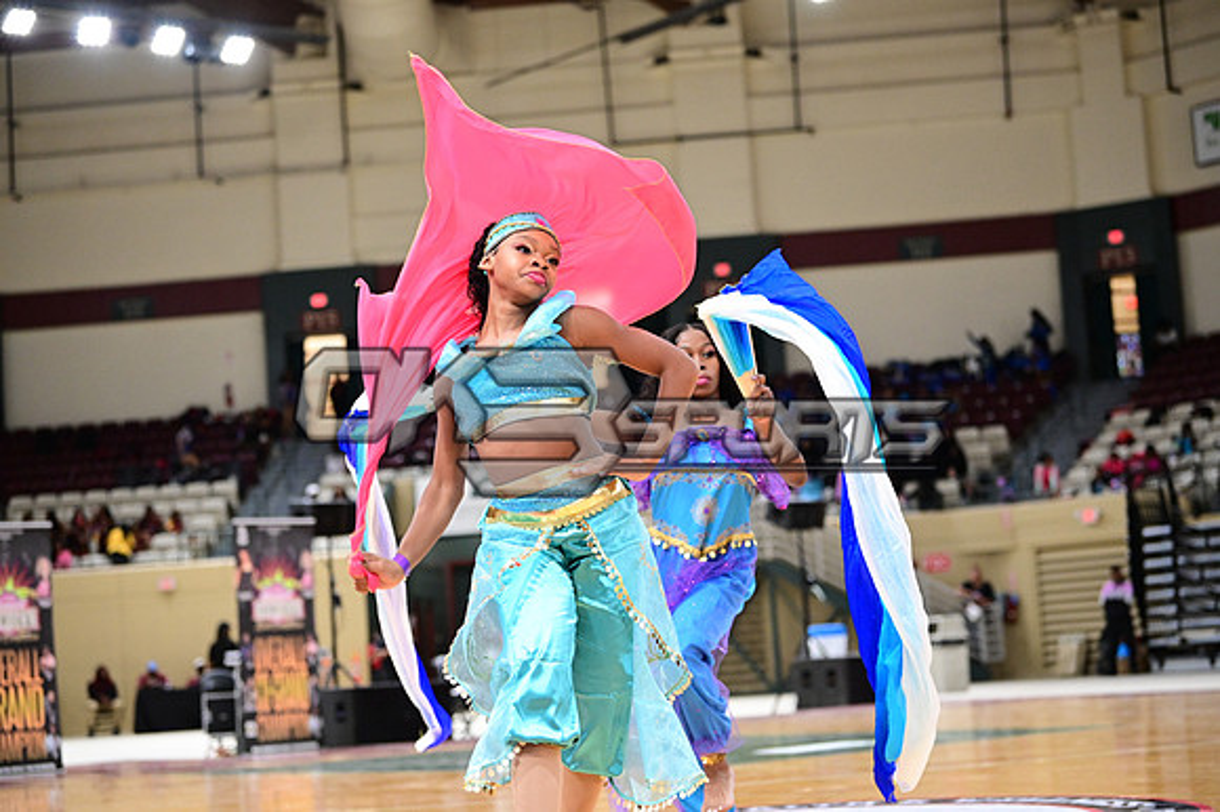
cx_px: 610
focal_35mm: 70
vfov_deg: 19.4
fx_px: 2371
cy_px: 406
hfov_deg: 28.9
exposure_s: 1/1000
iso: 6400
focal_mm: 70
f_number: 3.2
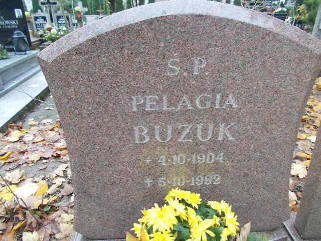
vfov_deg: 53.1
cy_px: 120
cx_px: 160
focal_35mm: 26
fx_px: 241
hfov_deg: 67.3
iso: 180
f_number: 3.2
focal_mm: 4.6
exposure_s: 1/25
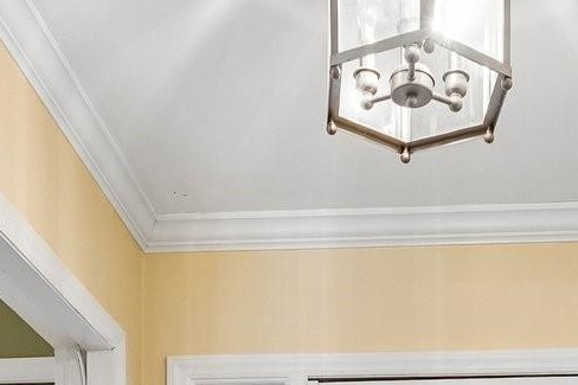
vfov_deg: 16.5
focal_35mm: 63
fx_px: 1011
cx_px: 413
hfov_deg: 31.5
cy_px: 763
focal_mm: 10
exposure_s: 1/4
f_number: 8
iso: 400
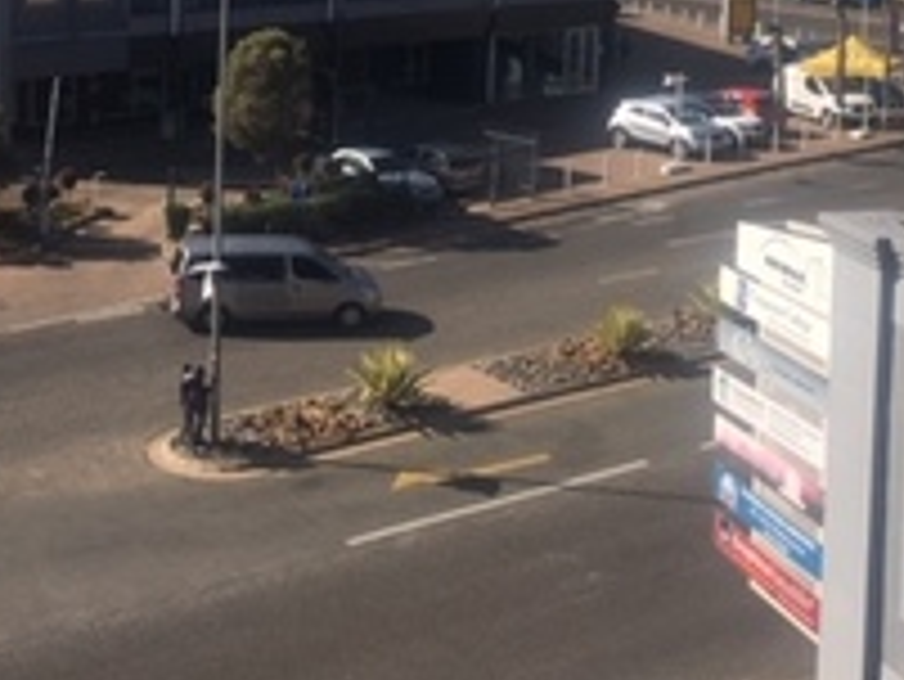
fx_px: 1881
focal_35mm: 72
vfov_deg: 19.8
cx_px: 265
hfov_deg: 26.8
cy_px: -25
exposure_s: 1/1637
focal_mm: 4.15
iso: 25
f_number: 2.2
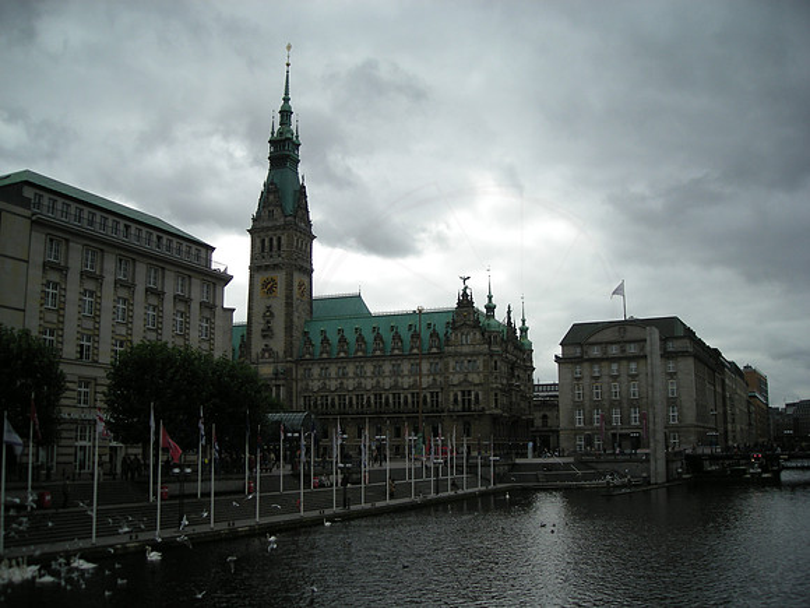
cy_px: 304
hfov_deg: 52.6
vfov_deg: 40.7
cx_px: 405
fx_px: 819
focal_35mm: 35
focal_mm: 5.7
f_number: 5.7
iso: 50
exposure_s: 1/266
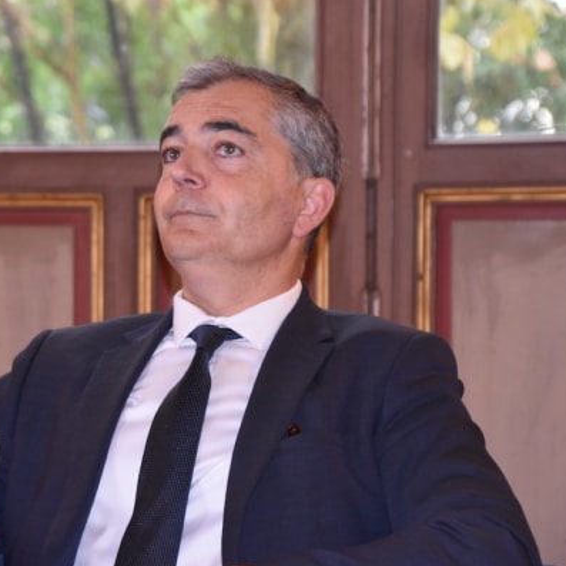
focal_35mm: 154
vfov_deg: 11.3
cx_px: 182
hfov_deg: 11.3
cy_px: 282
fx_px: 2849
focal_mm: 80
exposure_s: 1/60
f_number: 5.3
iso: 1600
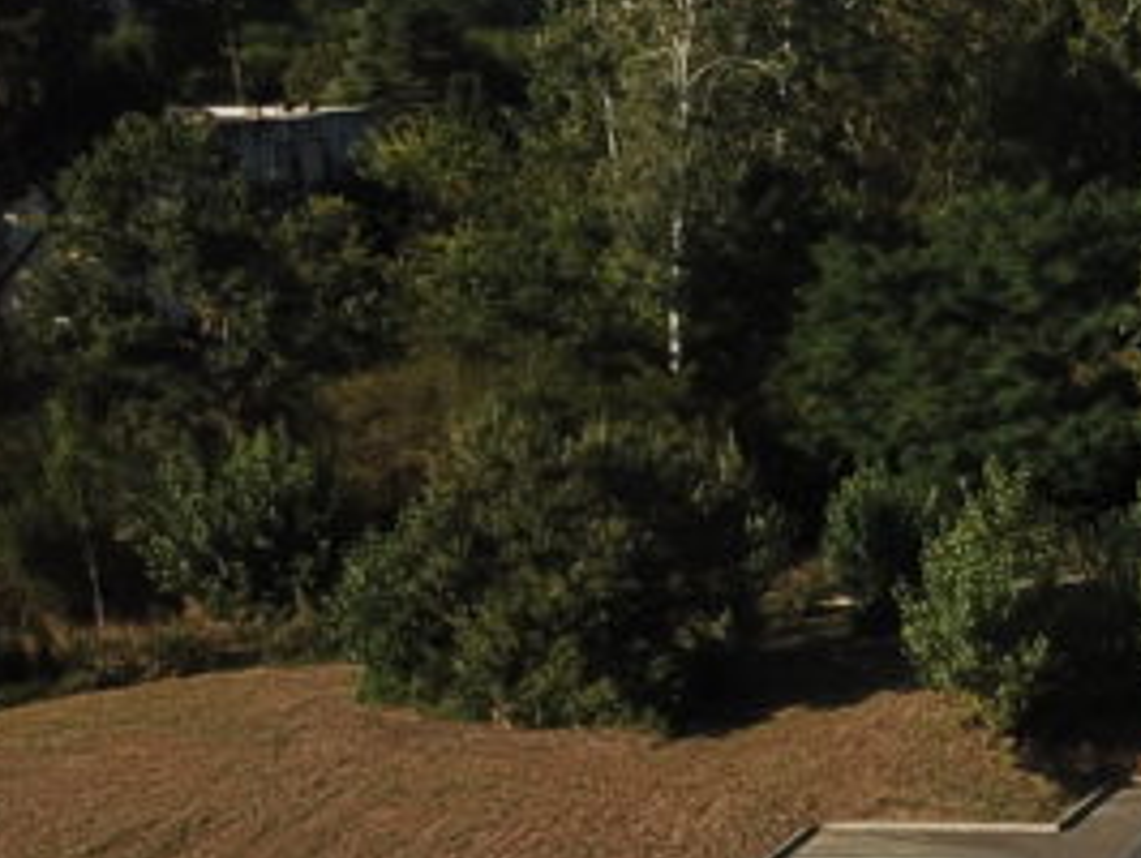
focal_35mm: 100
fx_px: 3299
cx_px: 2098
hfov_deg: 16.3
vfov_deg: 14.4
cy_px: 970
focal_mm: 4.73
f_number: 2.2
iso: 100
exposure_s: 1/1600
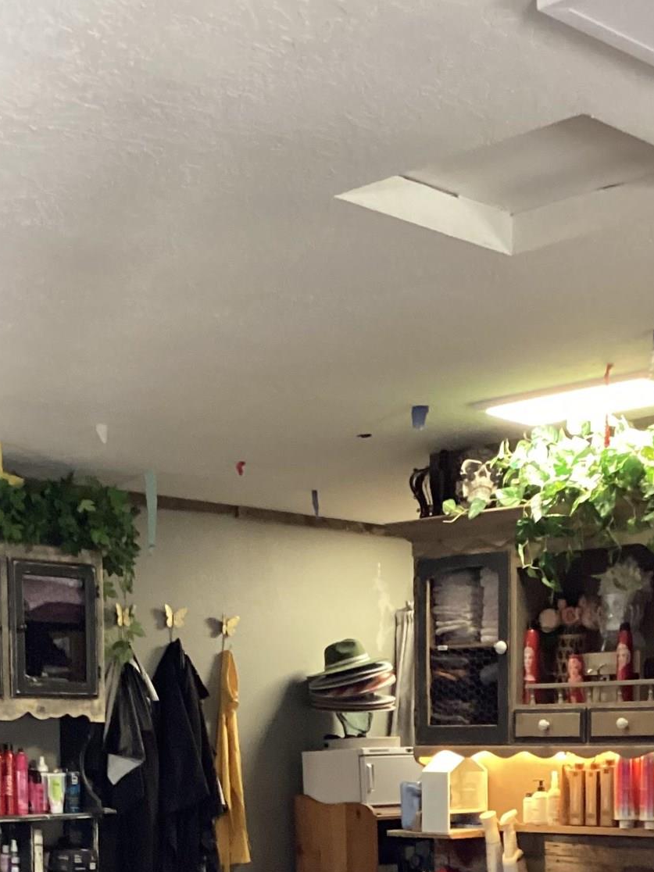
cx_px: 303
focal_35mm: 64
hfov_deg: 22.9
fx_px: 1612
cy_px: 863
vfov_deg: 28.5
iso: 400
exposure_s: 1/30
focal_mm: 3.3
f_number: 2.4
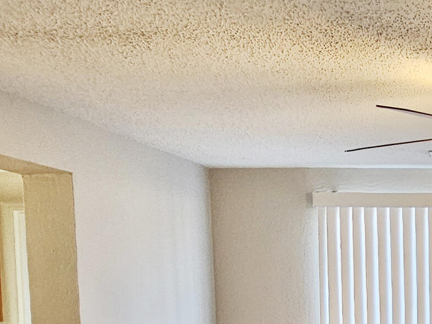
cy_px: 325
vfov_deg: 27.4
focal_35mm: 50
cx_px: 475
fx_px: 624
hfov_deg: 33.3
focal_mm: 2.2
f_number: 2.2
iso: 400
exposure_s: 1/60
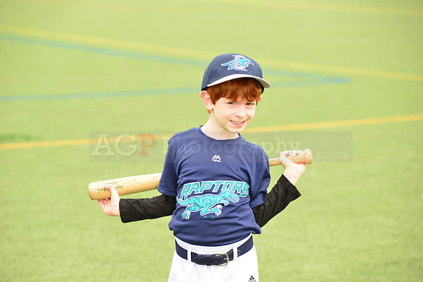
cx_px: 212
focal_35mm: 170
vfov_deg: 8.1
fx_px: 1998
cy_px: 141
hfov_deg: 12.1
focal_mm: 170
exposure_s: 1/200
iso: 250
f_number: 8
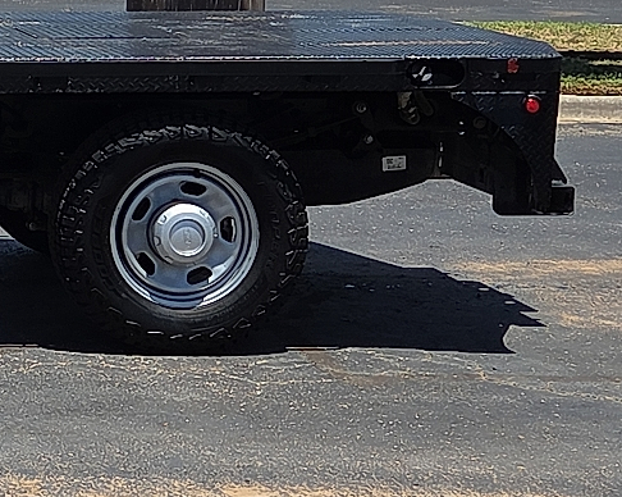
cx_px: -351
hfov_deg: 14.9
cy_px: 64
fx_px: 2189
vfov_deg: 12.9
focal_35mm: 119
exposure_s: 1/10000
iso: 76
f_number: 1.8
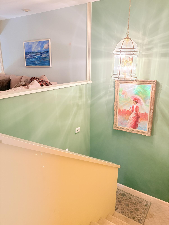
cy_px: 112
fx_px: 169
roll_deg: -0.8
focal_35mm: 26
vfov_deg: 67.3
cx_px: 84
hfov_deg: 53.1
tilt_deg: -15.1
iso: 320
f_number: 1.6
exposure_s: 1/60
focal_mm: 5.96
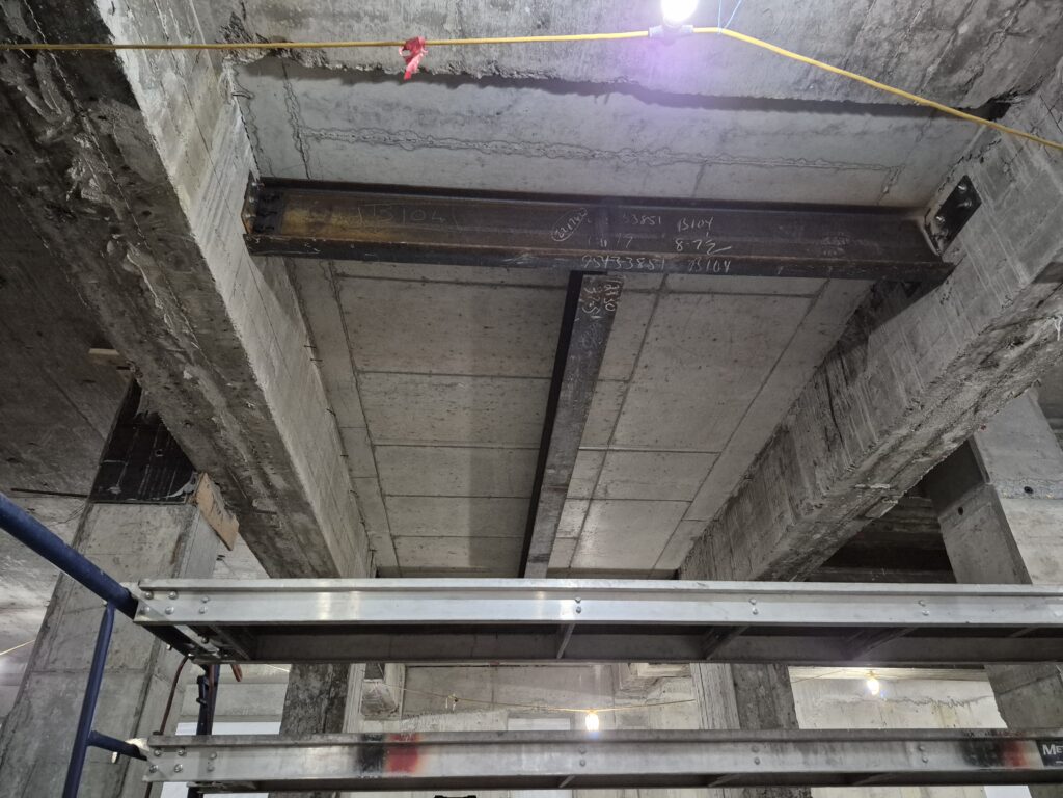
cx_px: 532
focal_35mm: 23
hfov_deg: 73.9
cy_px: 399
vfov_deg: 58.9
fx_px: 706
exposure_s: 1/40
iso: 1600
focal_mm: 5.4
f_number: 1.8
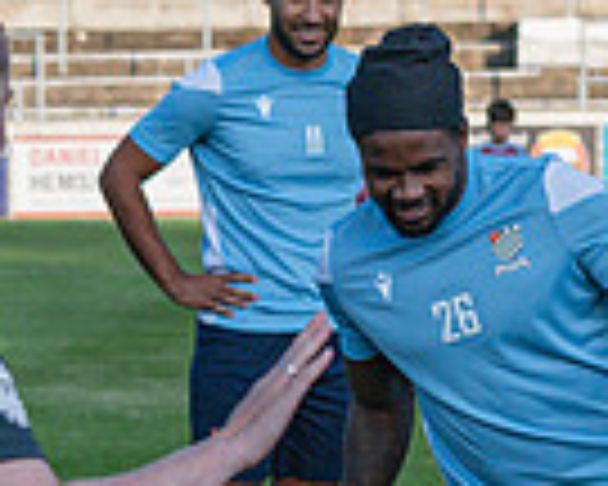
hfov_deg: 5.6
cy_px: 678
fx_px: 6226
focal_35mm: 346
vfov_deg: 4.5
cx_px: 346
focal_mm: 40
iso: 250
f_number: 2.8
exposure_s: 1/2500
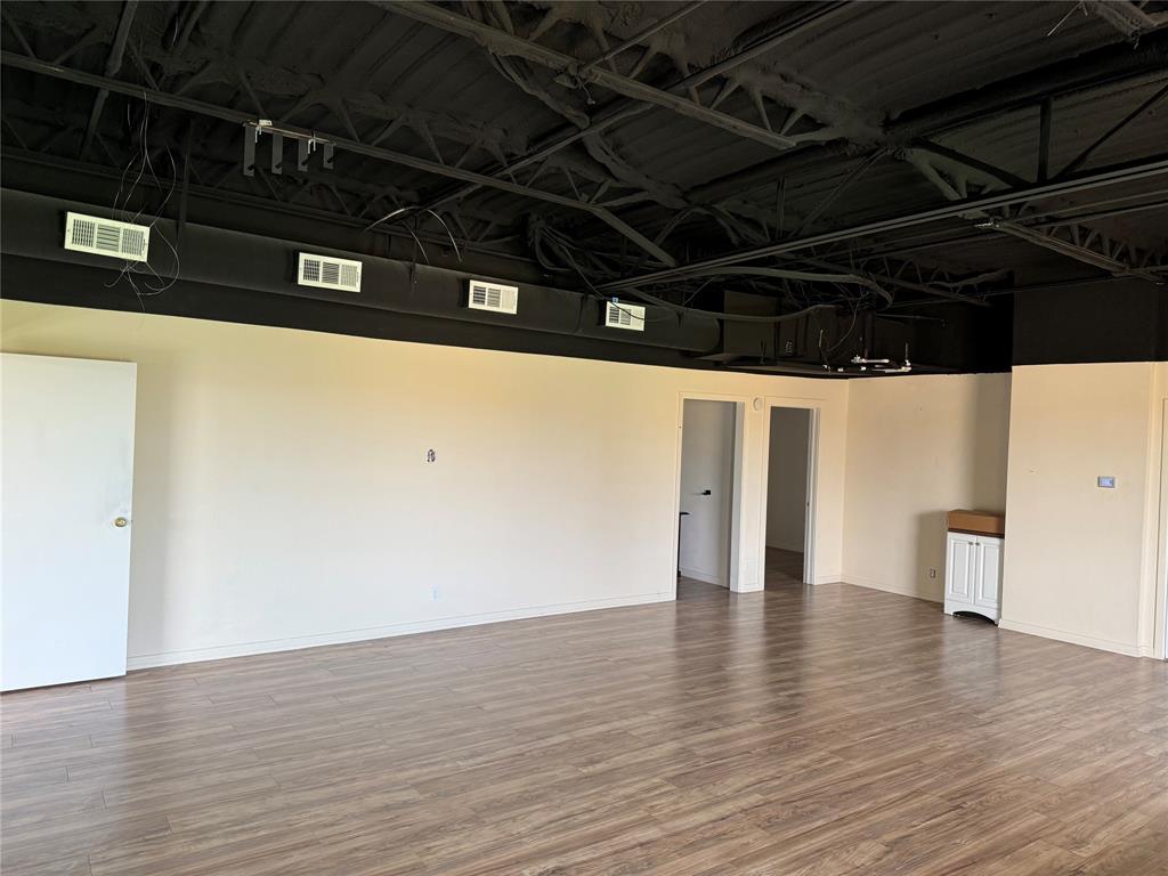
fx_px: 810
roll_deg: -2.2
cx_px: 584
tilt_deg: -0.9
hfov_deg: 71.6
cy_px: 438
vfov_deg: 56.8
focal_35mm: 24
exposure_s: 1/121
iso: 200
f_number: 1.78
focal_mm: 6.86
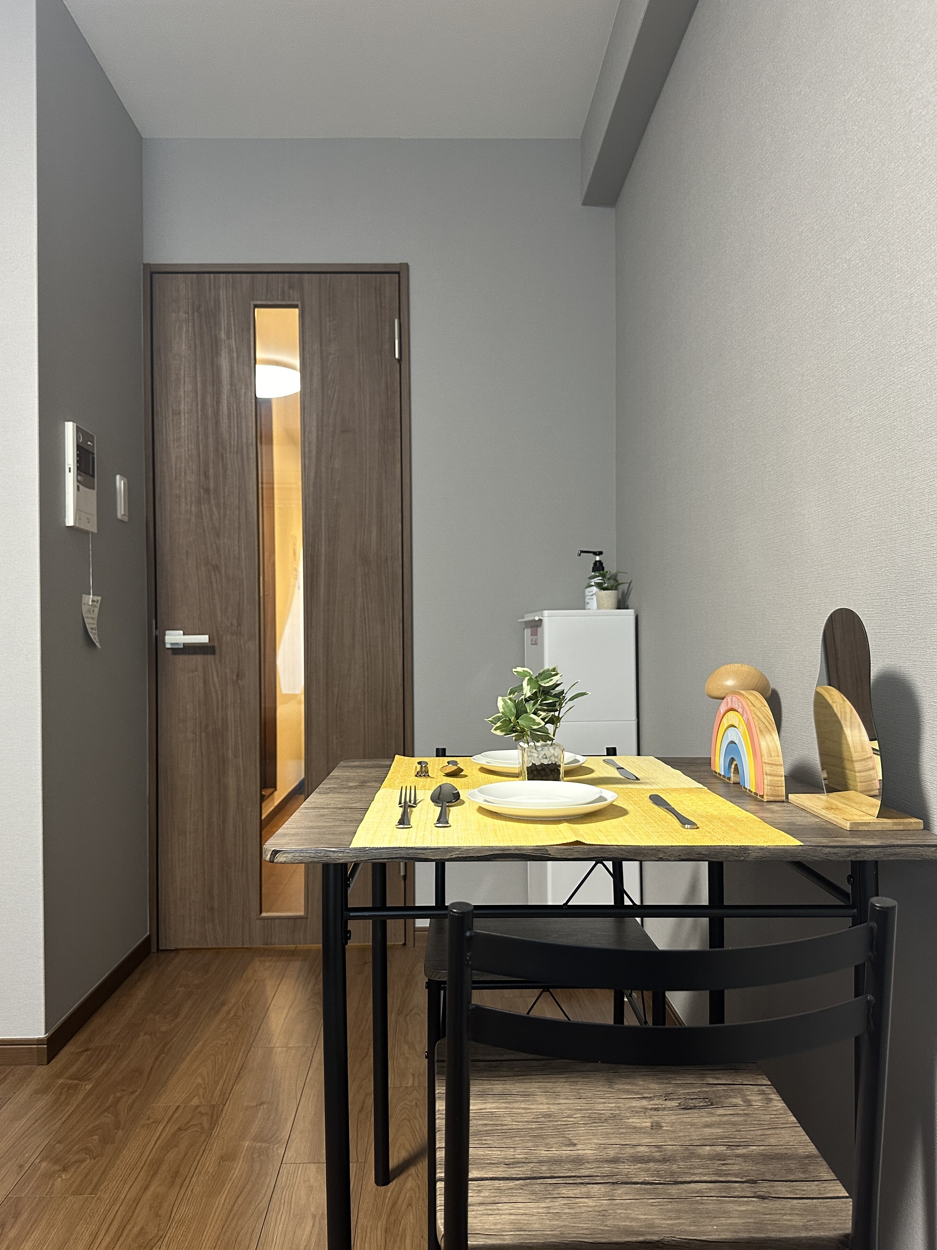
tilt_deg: +1.6
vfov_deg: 69.4
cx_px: 456
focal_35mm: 25
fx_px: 902
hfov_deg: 54.9
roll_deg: -1.0
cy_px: 637
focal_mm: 6.86
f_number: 1.78
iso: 320
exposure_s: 1/60
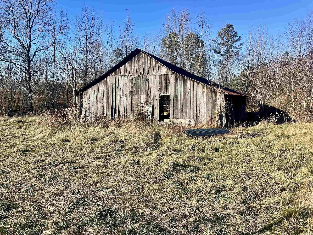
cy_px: 118
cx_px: 156
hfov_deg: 67.3
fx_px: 235
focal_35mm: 26
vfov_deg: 53.1
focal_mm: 4.2
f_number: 1.6
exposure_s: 1/1715
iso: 32
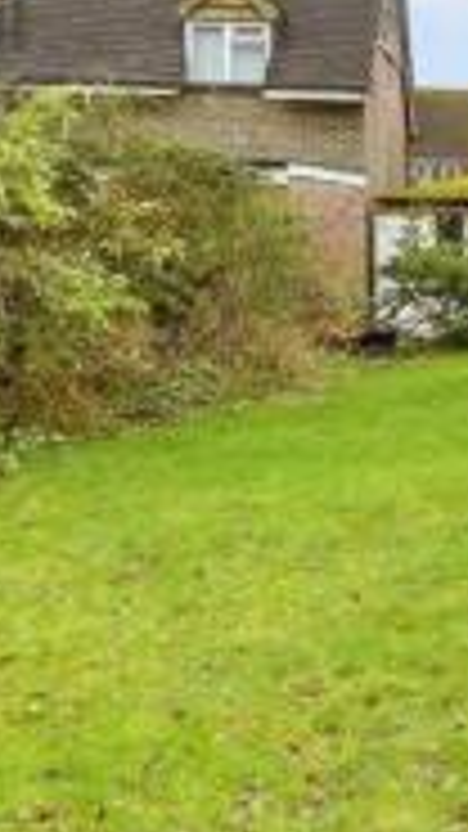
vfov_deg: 33.0
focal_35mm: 63
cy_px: 272
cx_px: 934
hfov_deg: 15.4
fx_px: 1390
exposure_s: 1/13
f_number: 8
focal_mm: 11.5
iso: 160
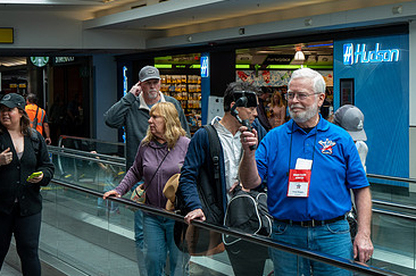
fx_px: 1281
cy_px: 217
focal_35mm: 111
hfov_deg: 18.4
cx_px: 277
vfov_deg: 12.3
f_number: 11
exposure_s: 1/80
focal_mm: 70
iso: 1600
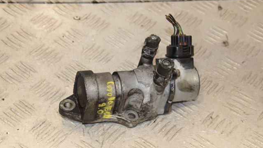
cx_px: 132
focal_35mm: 79
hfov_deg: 26.8
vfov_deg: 15.3
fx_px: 551
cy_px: 84
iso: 1600
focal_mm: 50
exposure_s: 1/200
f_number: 8
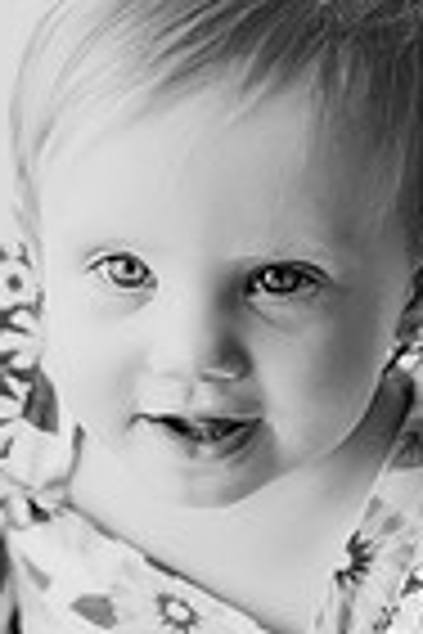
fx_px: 2820
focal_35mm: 160
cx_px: 144
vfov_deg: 12.8
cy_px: 243
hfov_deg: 8.6
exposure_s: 1/800
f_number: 2
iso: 400
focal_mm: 50
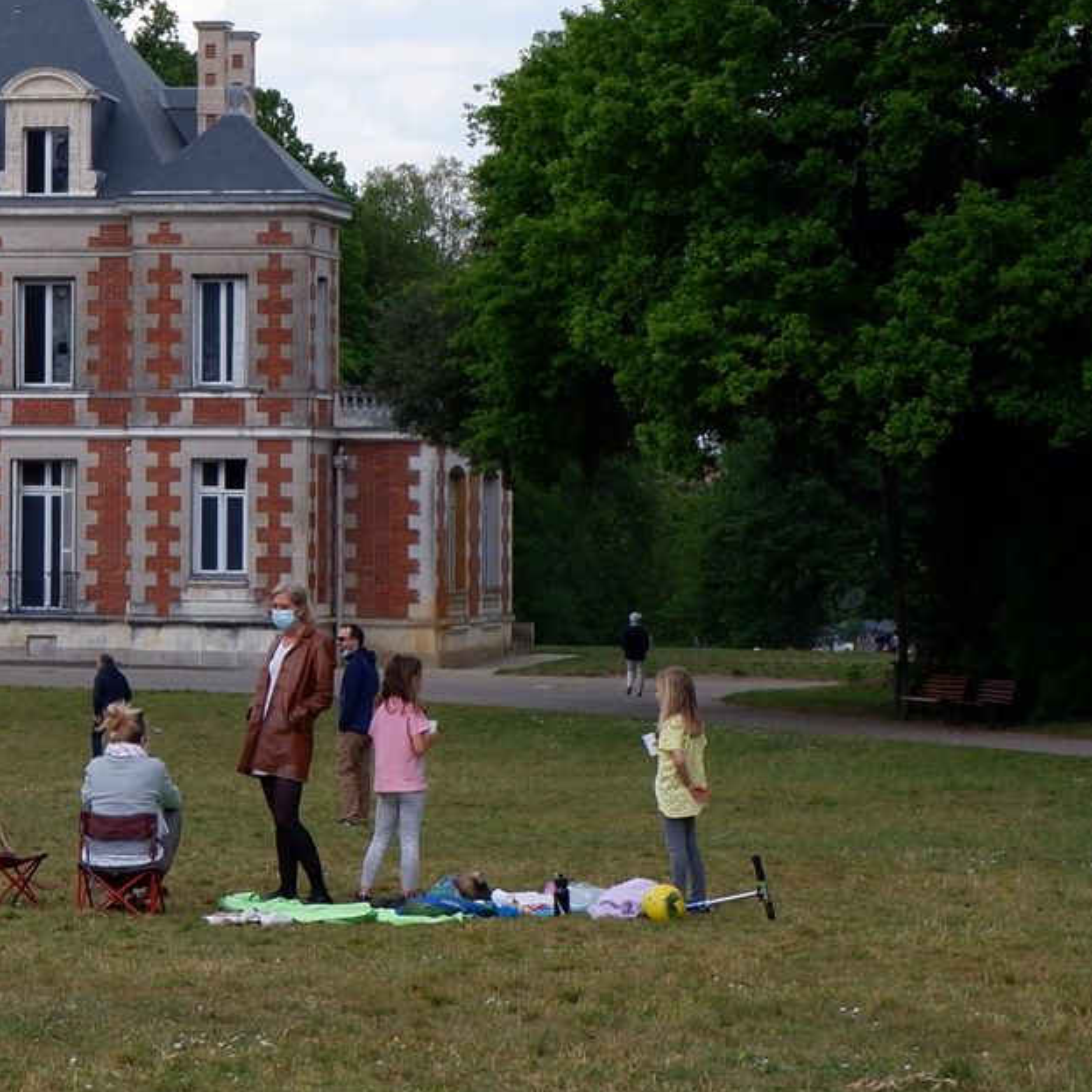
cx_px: -547
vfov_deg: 9.6
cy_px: -18
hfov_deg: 9.4
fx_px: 6460
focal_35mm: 181
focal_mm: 35.3
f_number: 8
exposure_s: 1/280
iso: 200
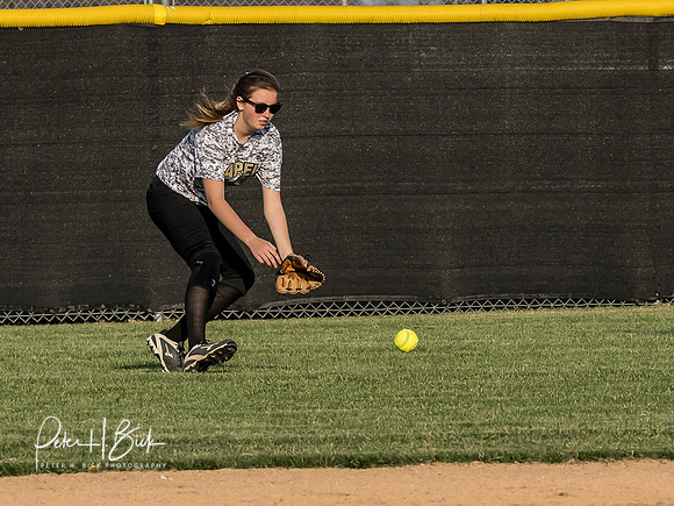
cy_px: 157
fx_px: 11481
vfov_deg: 2.5
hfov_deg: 3.4
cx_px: 209
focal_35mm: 590
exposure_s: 1/2000
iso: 400
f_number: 6.3
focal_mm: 138
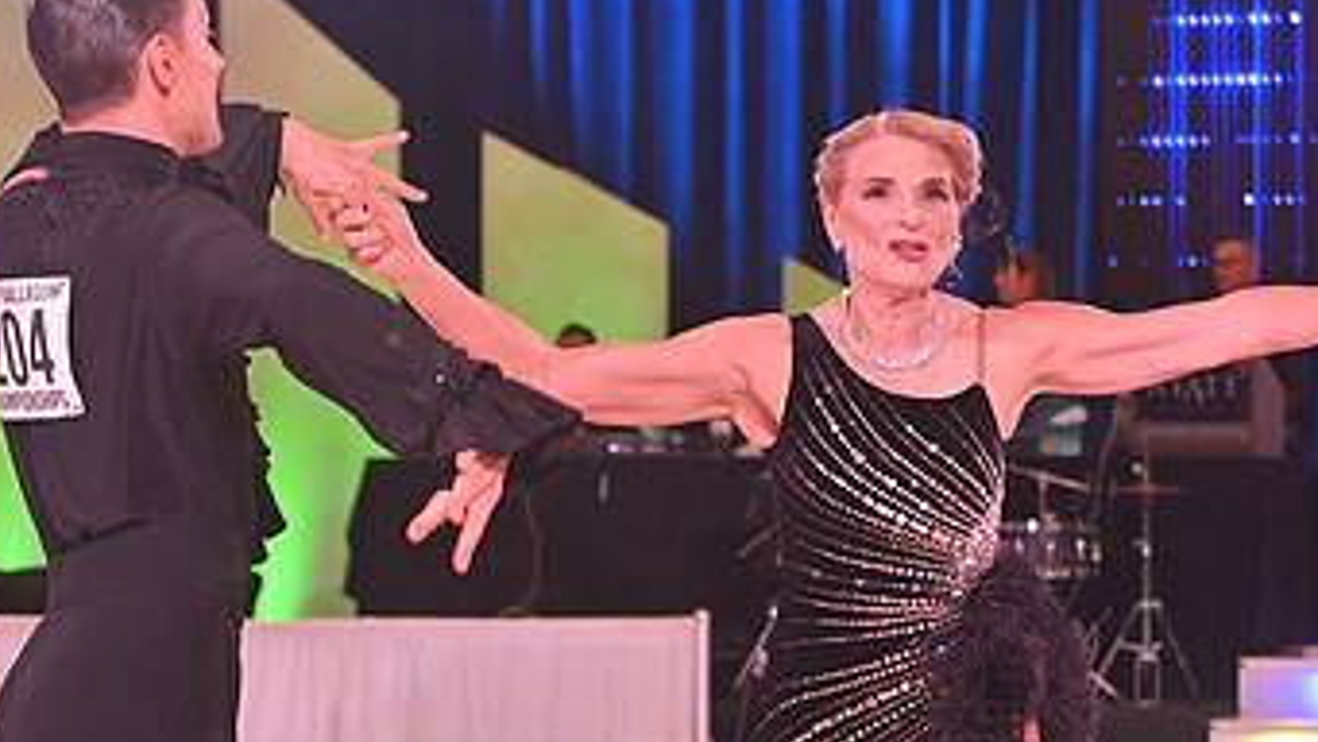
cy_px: 893
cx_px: 690
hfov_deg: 15.4
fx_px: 4859
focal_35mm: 139
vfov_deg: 8.6
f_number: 5
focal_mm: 78
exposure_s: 1/400
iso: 2000
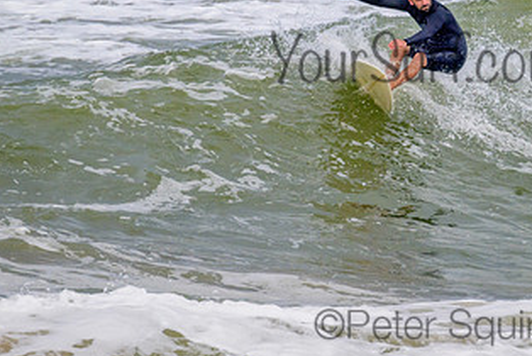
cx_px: 446
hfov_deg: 1.4
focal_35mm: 1476
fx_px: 21832
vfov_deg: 0.9
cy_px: 43
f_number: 11
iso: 800
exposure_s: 1/2000
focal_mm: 800
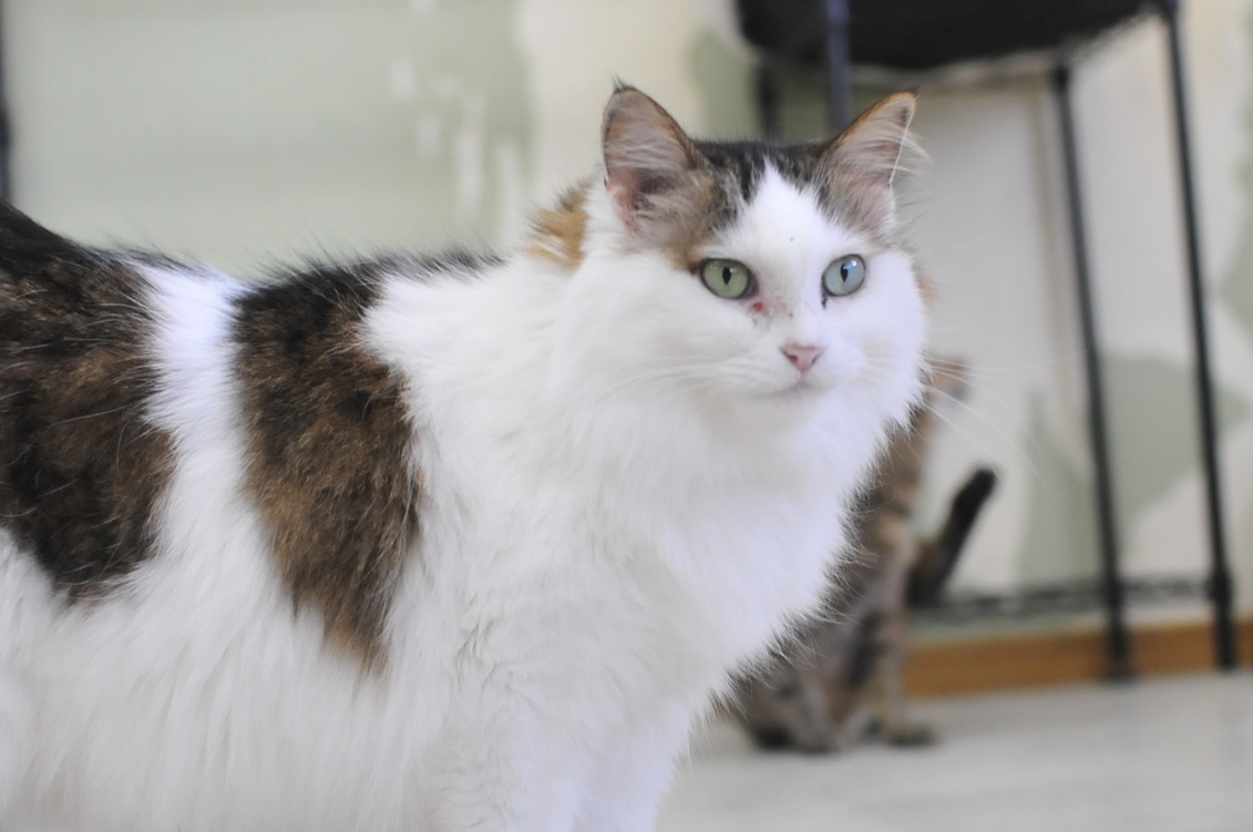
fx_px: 2225
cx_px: 681
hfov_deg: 31.4
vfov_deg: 21.2
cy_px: 479
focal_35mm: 64
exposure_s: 1/500
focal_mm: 30
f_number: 2.5
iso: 800
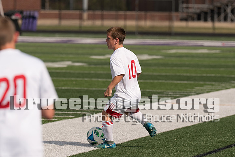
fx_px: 2001
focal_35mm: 306
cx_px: 121
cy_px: 74
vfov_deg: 4.5
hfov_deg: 6.7
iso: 100
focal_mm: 180
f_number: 3.5
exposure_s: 1/2000
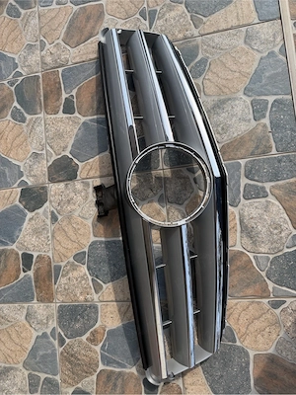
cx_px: 148
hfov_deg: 56.8
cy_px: 198
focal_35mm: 24
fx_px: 274
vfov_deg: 71.6
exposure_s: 1/3425
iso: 100
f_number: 1.78
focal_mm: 6.76
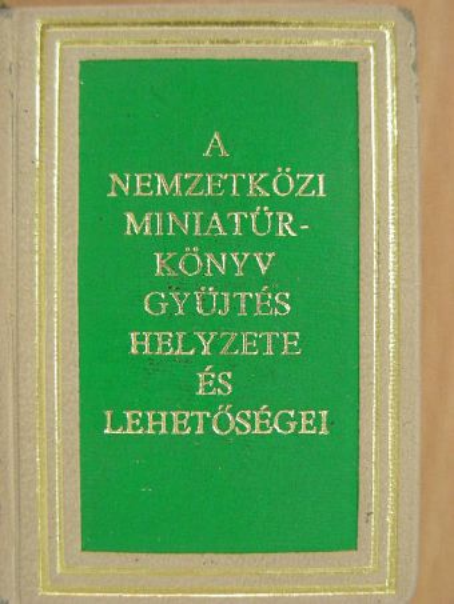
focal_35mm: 79
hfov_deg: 18.7
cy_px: 302
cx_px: 227
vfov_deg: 24.7
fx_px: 1381
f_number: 3.5
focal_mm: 13.2
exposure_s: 1/17.4
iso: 200
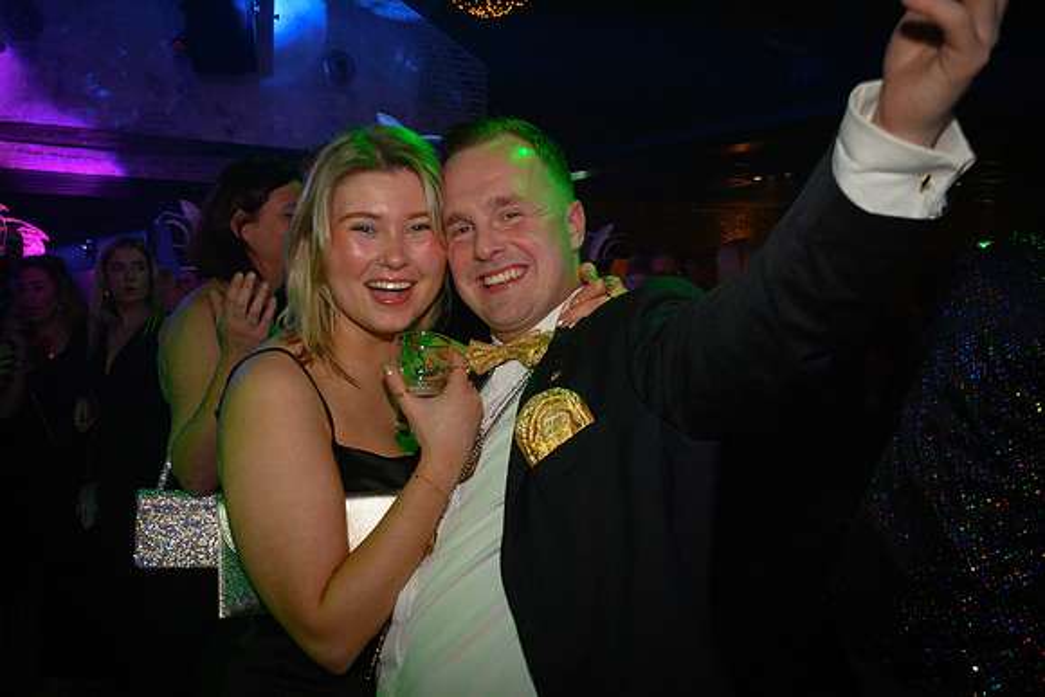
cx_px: 522
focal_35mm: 36
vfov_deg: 36.9
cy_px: 348
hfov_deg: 53.1
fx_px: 1045
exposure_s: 1/160
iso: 640
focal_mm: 24
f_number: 5
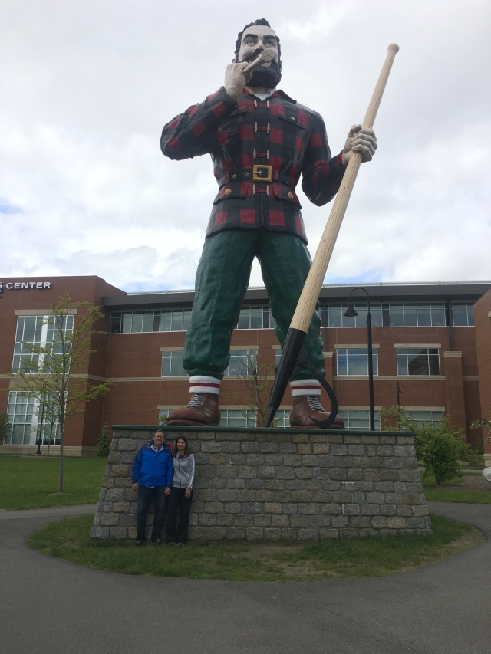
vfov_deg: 61.7
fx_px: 548
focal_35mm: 29
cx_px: 246
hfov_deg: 48.2
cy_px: 327
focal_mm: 4.15
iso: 25
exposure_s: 1/538
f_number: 2.2
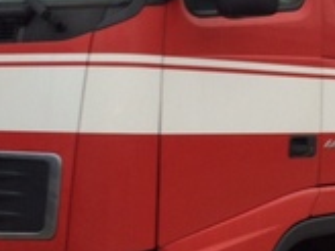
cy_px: 61
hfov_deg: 17.1
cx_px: 315
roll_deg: +0.4
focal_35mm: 113
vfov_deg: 13.1
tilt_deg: +1.0
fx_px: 1094
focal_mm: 4.15
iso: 40
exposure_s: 1/120
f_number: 2.2
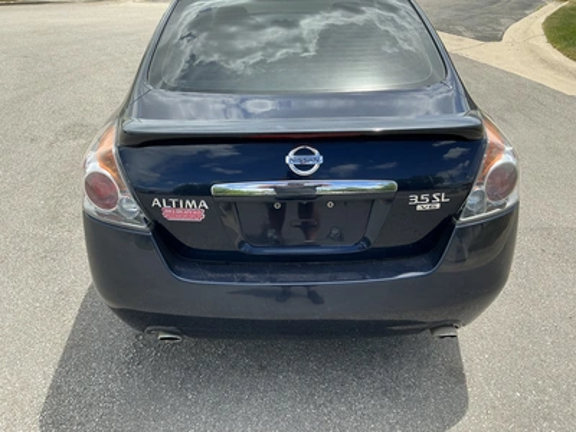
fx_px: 466
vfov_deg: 49.7
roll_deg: +1.5
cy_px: 216
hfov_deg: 63.4
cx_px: 288
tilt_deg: -27.7
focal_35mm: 28
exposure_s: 1/804
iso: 25
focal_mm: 3
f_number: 1.8
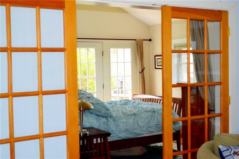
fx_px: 358
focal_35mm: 54
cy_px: 80
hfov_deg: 36.9
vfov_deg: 25.0
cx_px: 120
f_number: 5
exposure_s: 1/125
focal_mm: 36
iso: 280
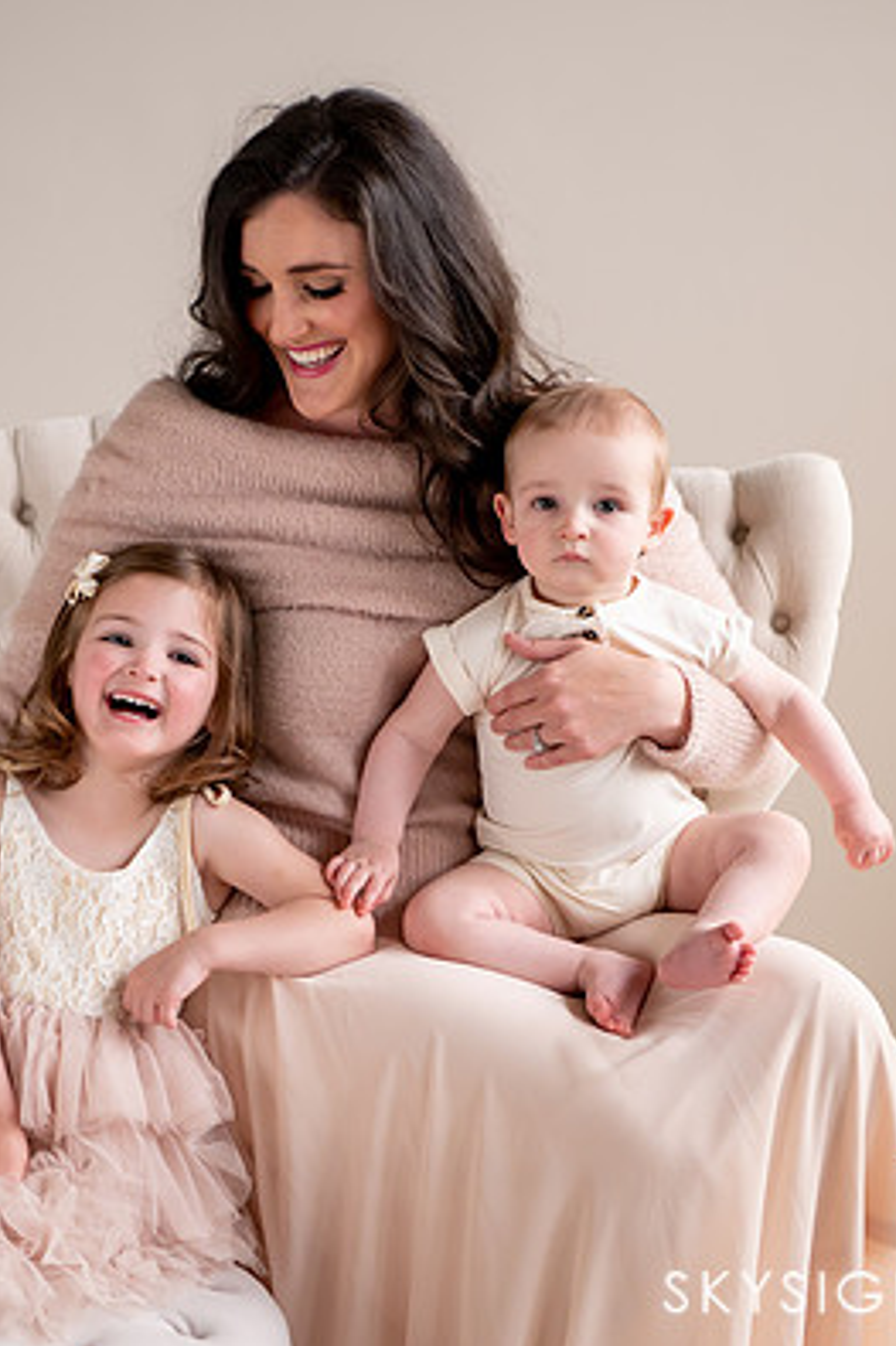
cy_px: 640
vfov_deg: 18.9
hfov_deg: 12.6
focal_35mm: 108
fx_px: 4035
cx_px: 273
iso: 1250
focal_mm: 65
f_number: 3.5
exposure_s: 1/320
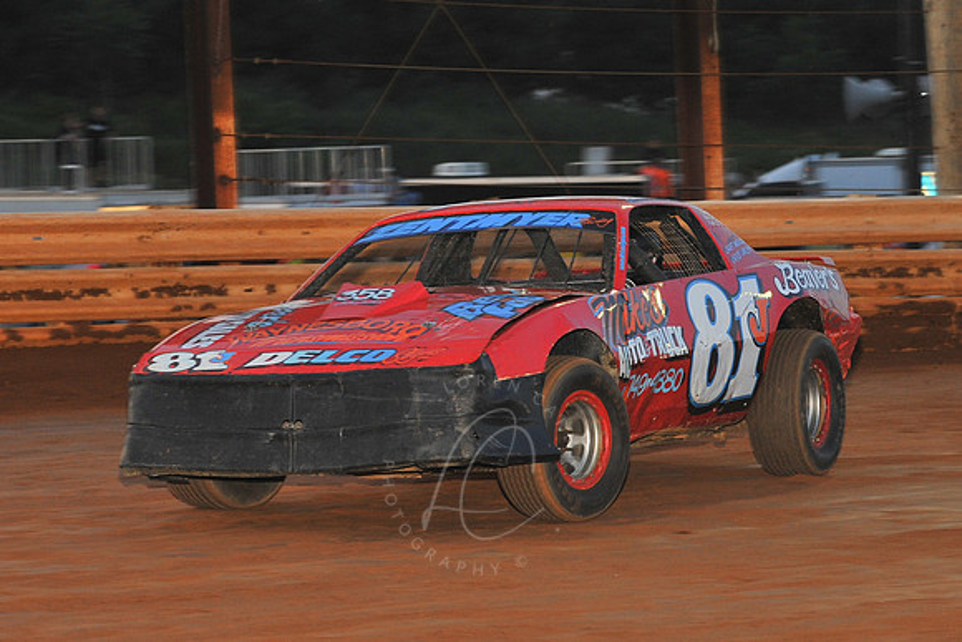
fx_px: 3207
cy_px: 321
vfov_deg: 11.4
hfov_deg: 17.1
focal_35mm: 120
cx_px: 481
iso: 800
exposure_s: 1/320
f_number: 7.1
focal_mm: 120
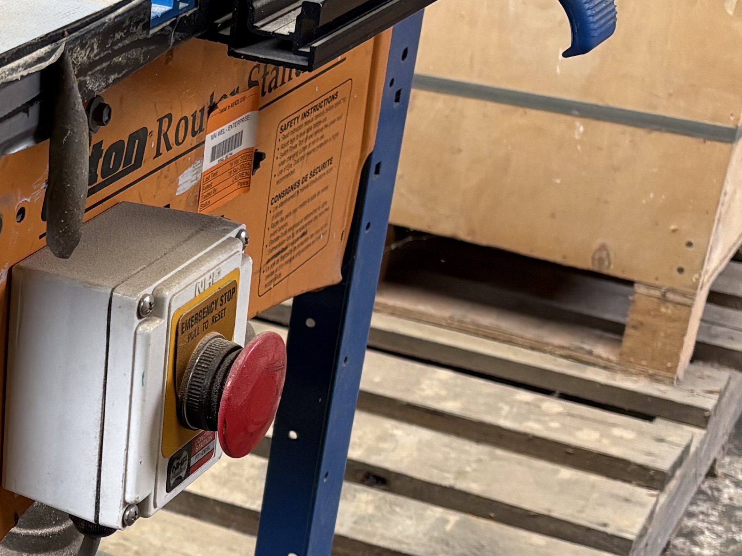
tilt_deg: -29.2
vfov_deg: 15.6
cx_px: -215
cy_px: 467
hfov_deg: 19.3
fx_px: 2015
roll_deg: +0.1
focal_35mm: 94
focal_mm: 5.96
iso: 125
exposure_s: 1/109
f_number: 1.6
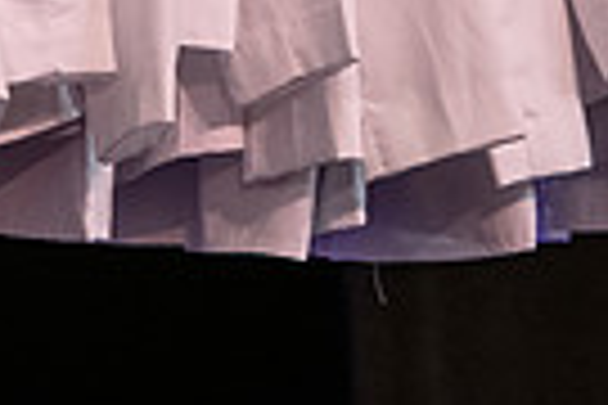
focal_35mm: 689
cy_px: -362
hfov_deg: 3.0
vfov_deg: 2.0
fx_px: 11636
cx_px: -14
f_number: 3.2
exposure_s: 1/200
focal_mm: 160
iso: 1000
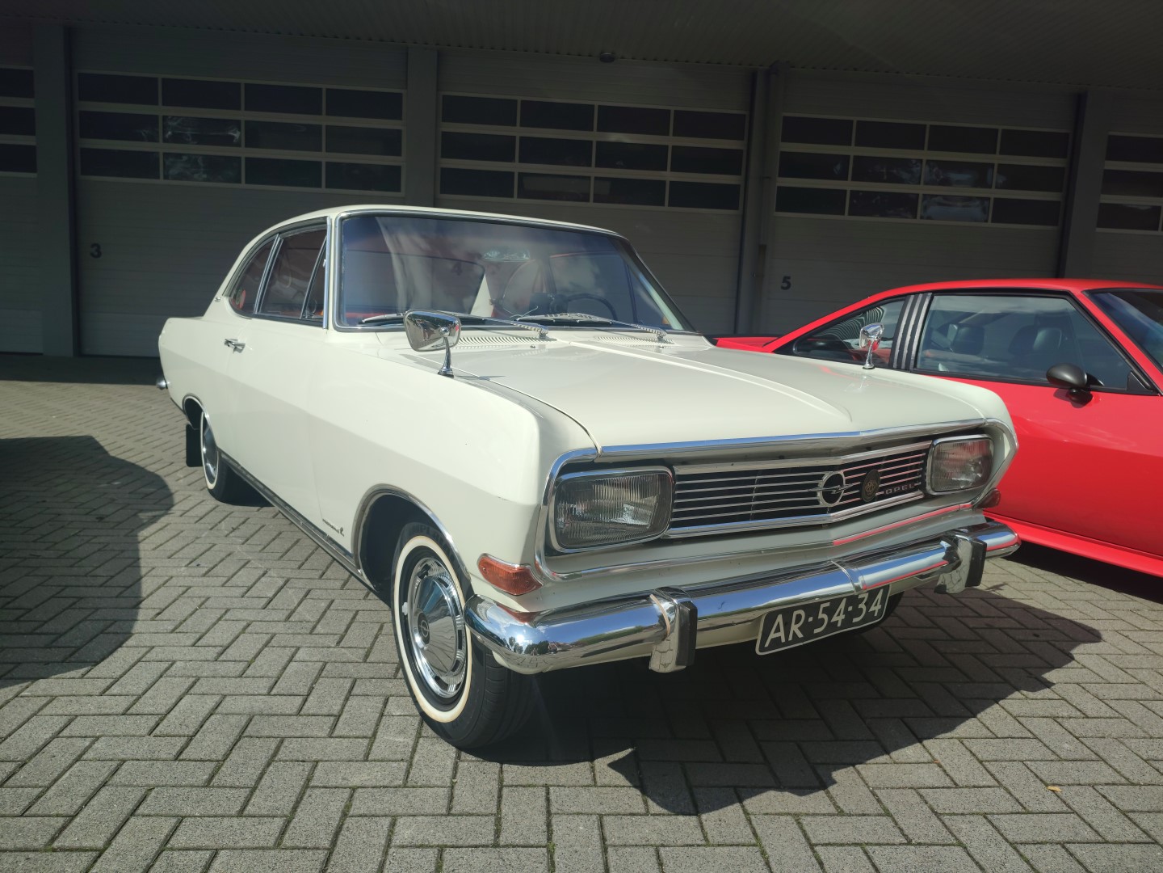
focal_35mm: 24
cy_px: 436
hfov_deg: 71.6
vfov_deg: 56.8
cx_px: 582
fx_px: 806
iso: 50
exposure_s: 1/824
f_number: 1.89
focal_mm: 5.89
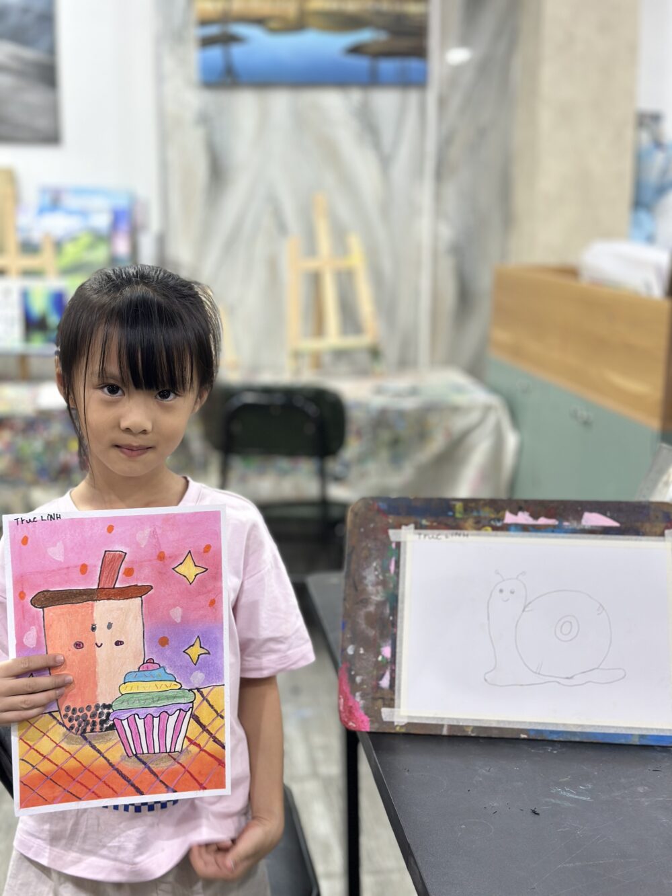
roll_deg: -1.1
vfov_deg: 39.7
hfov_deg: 30.3
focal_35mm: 48
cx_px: 336
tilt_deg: -11.8
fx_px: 1242
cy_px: 448
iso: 80
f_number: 1.78
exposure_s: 1/50
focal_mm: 6.86
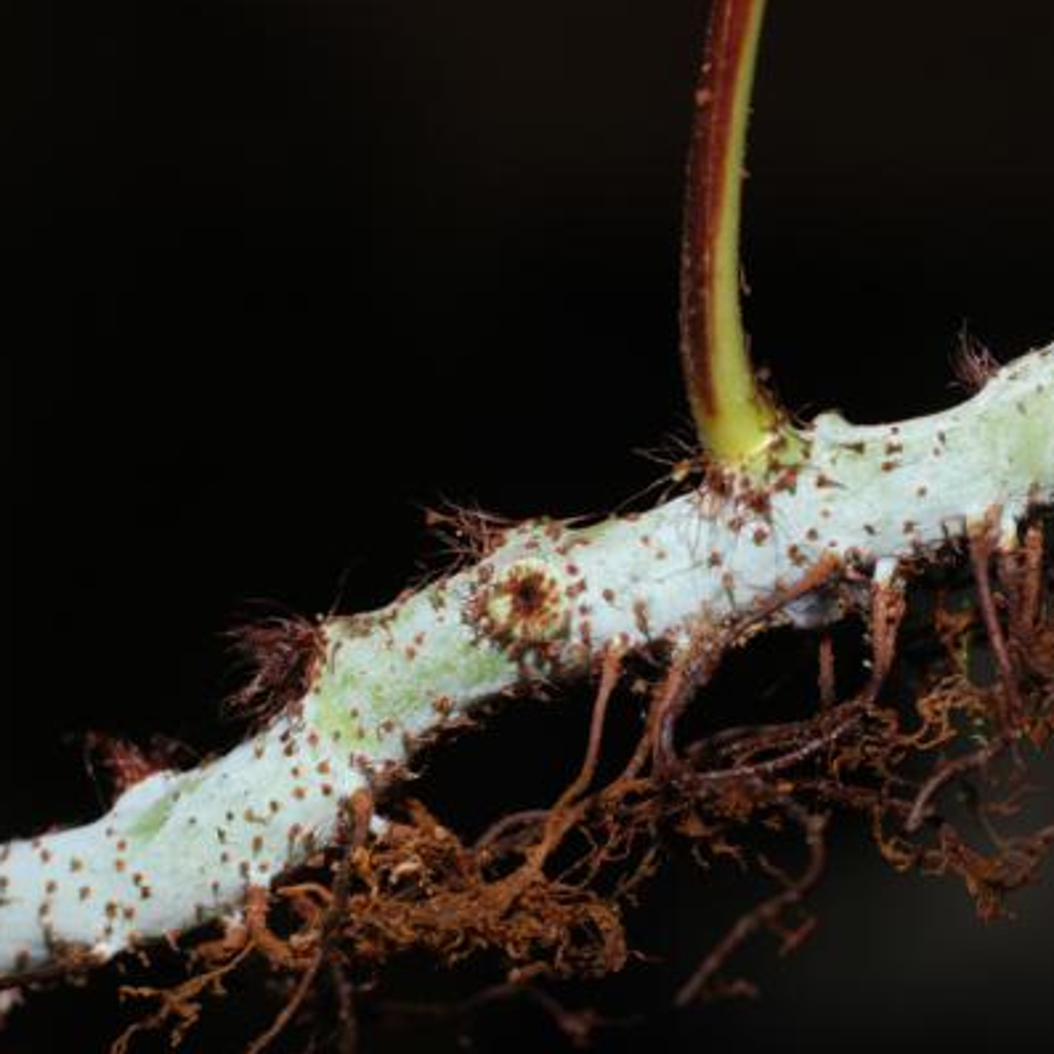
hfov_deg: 12.9
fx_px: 4651
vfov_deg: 12.9
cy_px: 528
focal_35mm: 135
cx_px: 786
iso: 200
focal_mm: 70
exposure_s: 1/60
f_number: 8
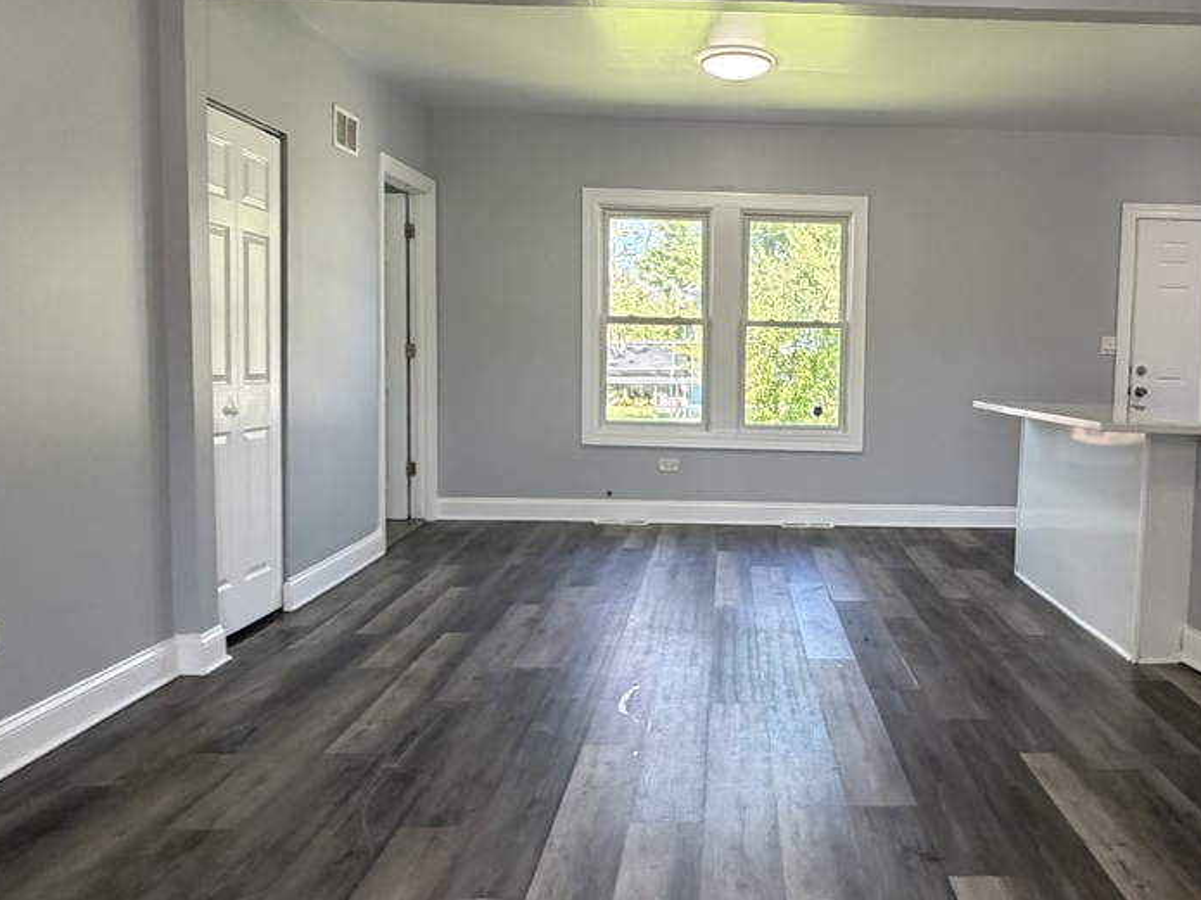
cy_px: 427
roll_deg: -0.2
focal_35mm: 29
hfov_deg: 60.5
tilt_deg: -5.2
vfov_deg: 48.2
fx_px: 1006
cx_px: 779
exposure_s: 1/120
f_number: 2.2
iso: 250
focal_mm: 2.22
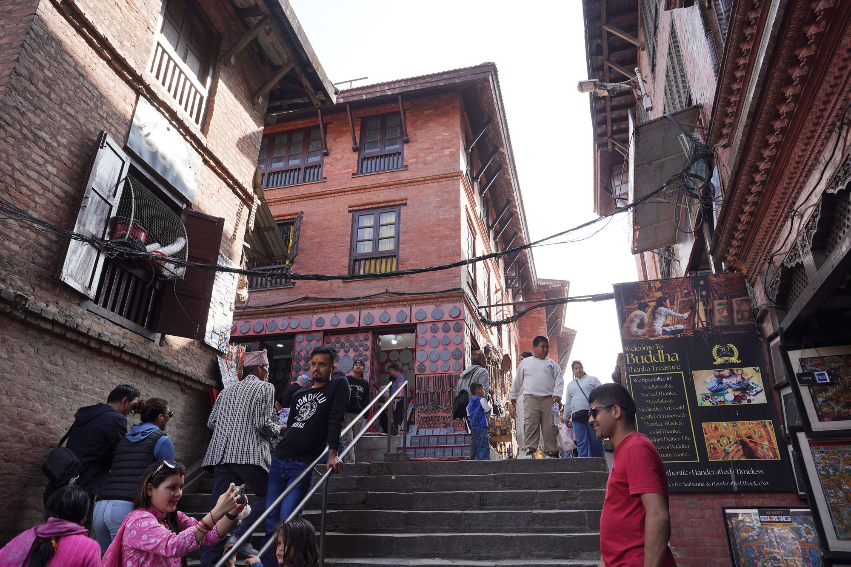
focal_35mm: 24
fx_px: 567
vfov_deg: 53.1
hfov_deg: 73.7
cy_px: 284
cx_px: 426
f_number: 7.1
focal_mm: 24
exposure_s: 1/100
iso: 100
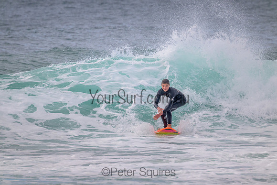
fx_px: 6157
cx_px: 138
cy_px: 92
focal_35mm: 800
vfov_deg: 1.7
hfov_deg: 2.6
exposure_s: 1/2000
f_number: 13
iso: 1600
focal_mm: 800
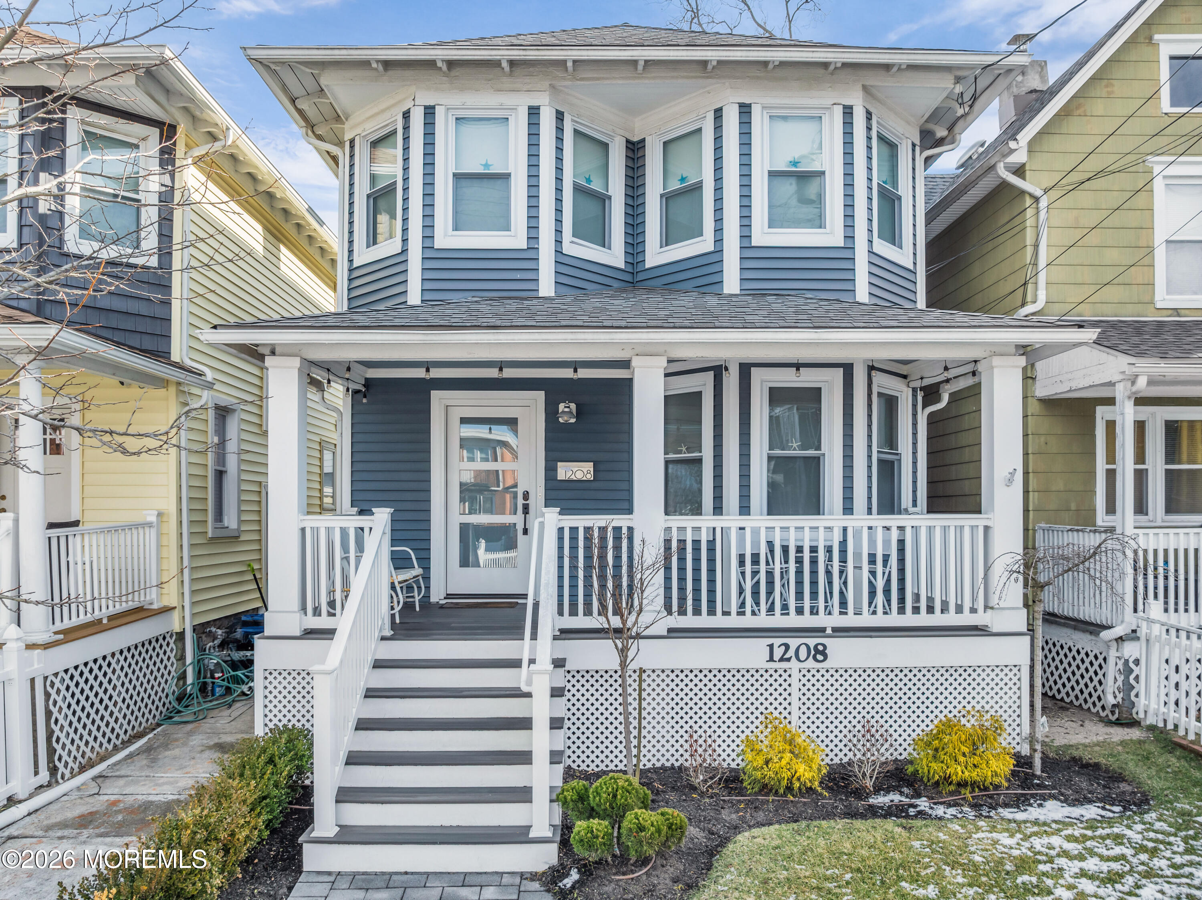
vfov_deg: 56.8
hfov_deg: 71.6
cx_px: 601
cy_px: 450
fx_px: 833
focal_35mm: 24
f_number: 2.8
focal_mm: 12.29
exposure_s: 1/1250
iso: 140
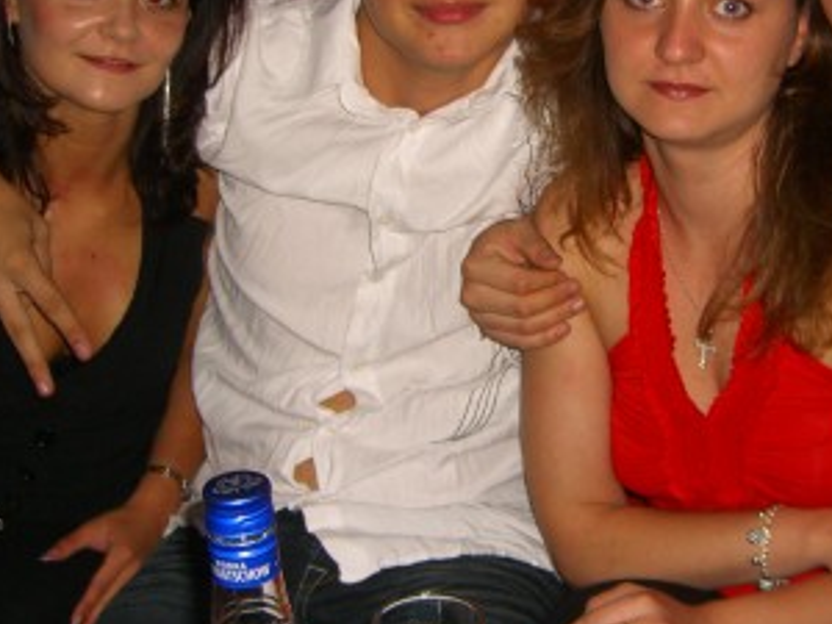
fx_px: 1827
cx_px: 591
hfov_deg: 25.4
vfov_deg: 19.3
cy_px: 216
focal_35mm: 76
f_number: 2.8
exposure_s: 1/60
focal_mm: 7.9
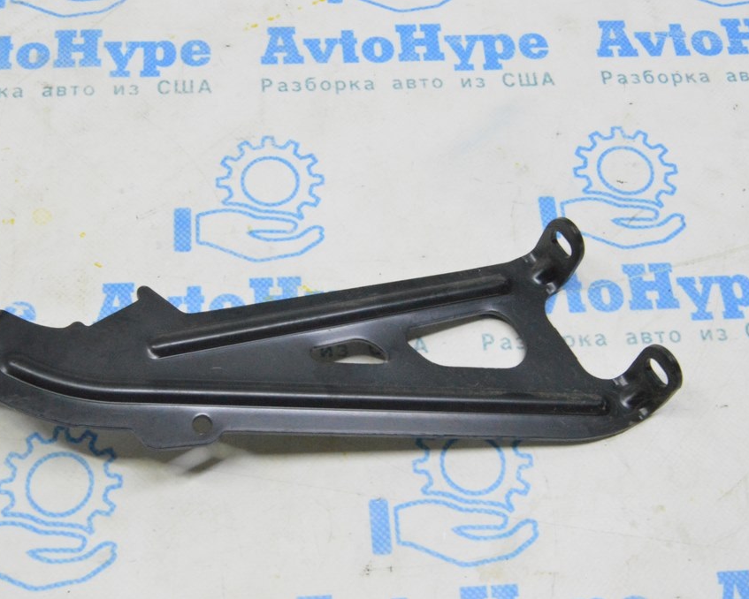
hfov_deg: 36.6
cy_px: 300
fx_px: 1131
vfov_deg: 29.7
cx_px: 326
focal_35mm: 51
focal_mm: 30
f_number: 20
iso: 6400
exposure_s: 1/20
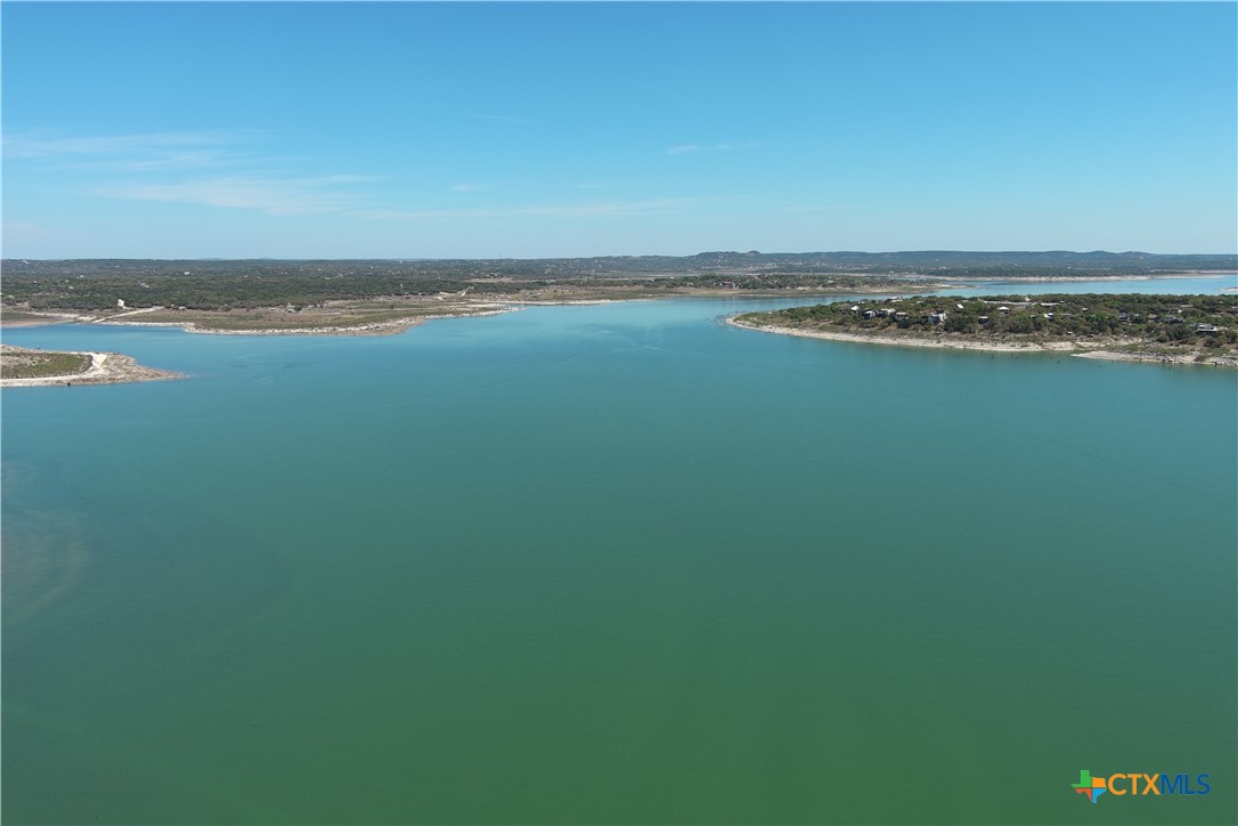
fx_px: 997
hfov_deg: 63.7
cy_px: 413
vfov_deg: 45.0
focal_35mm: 29
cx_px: 619
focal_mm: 10.57
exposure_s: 1/1560
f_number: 2.8
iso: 101
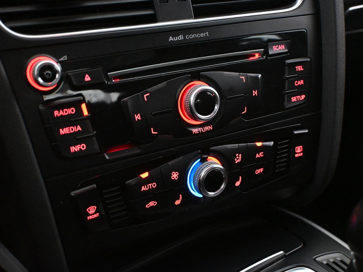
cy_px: 138
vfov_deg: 32.0
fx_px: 475
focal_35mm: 45
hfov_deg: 41.8
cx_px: 196
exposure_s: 1/60
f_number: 4.5
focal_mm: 27.5
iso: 12800
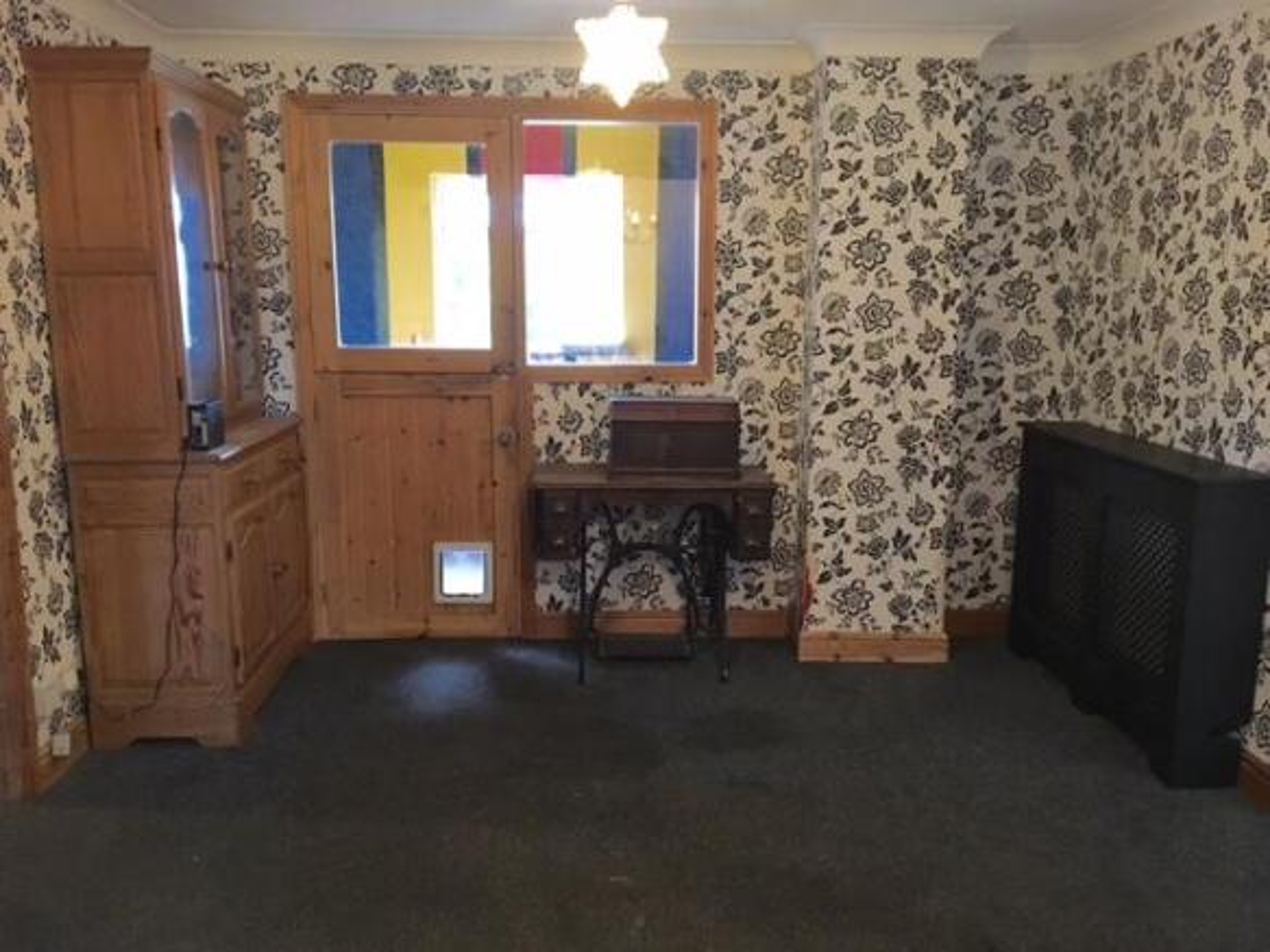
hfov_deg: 61.7
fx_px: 1064
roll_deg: -0.7
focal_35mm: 29
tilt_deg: -11.5
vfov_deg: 48.2
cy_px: 476
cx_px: 635
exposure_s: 1/17
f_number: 2.2
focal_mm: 4.15
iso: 200
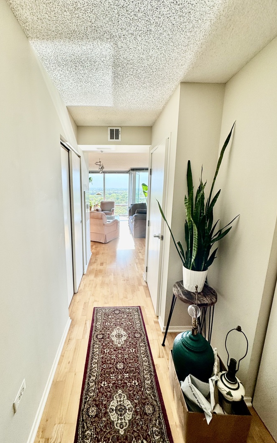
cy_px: 223
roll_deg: +0.0
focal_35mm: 15
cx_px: 117
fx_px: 181
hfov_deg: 74.3
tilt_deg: -11.1
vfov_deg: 101.4
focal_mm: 2.22
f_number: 2.2
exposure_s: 1/164
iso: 40
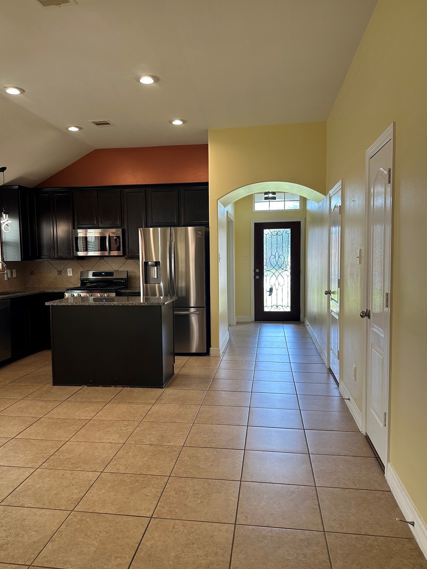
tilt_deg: -4.0
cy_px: 288
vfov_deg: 65.3
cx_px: 198
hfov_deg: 51.3
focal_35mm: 27
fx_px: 444
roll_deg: +0.7
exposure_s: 1/120
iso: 100
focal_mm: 6.86
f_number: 1.78
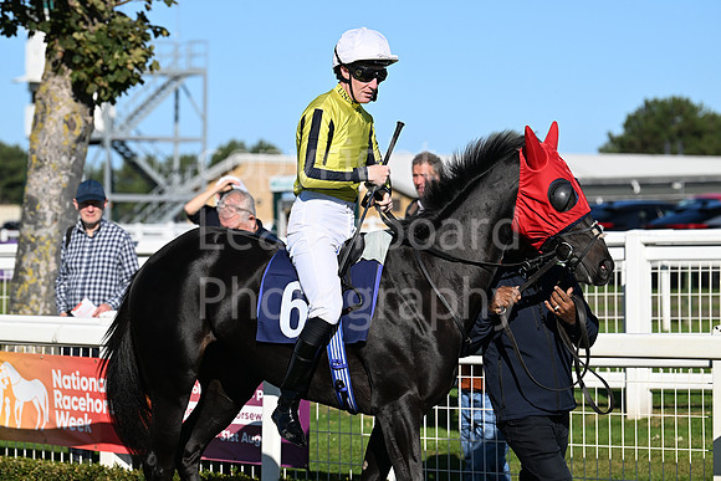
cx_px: 360
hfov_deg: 13.2
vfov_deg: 8.9
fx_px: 3105
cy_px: 240
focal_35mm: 155
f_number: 5.6
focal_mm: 155
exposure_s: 1/3200
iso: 400
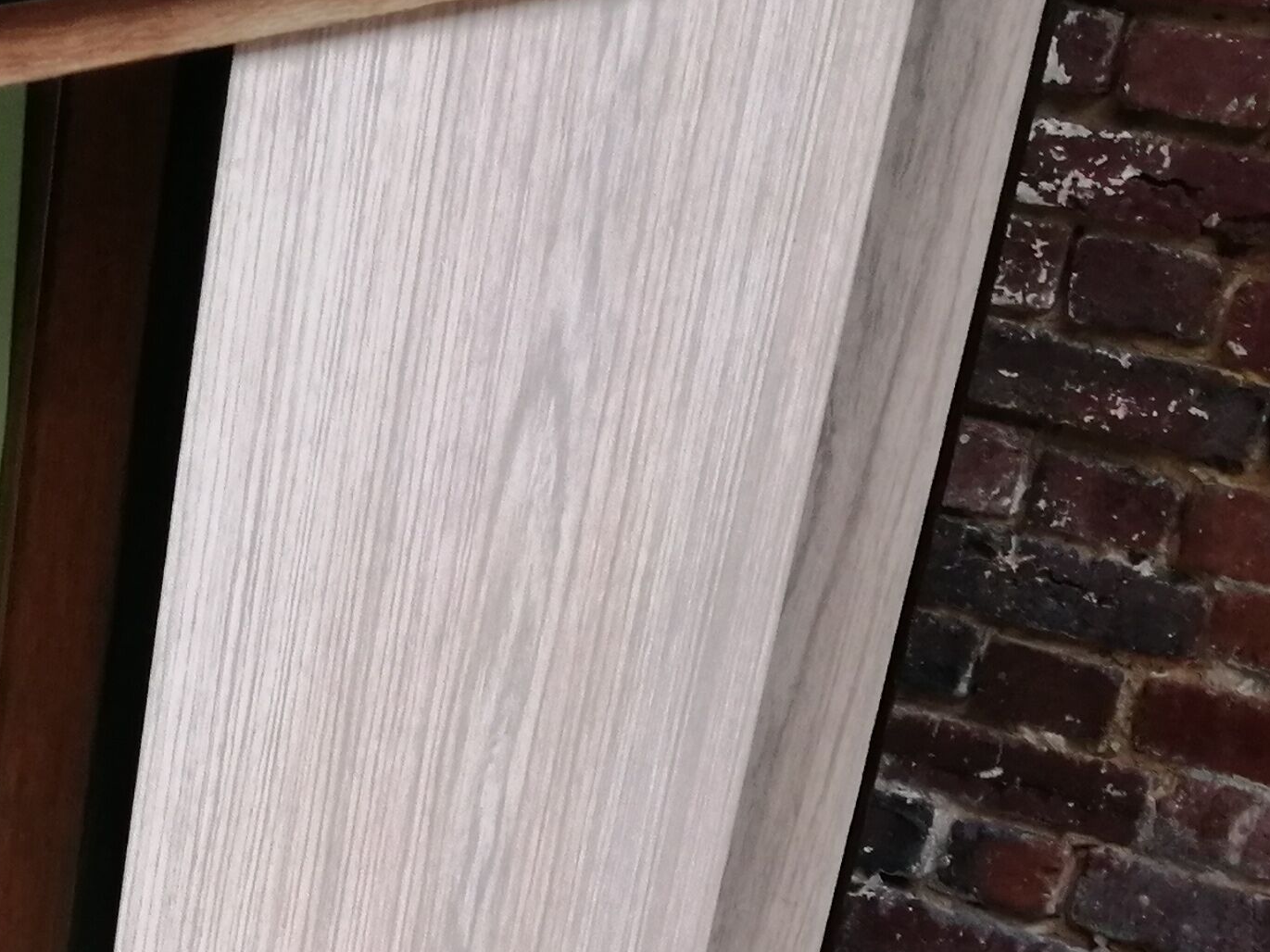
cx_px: -399
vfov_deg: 15.8
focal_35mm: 88
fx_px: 3228
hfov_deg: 20.3
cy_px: 1293
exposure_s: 1/50
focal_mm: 3.62
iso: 100
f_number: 1.8
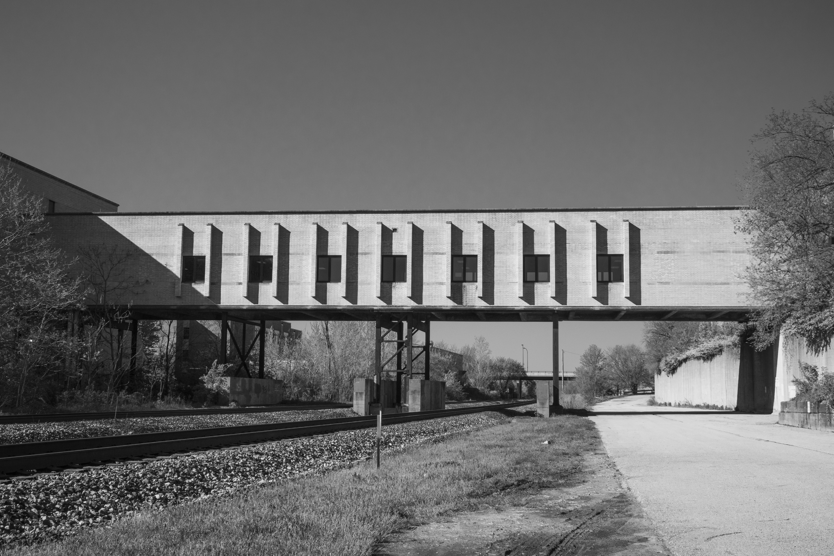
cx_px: 416
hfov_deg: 45.4
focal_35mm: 43
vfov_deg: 31.2
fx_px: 996
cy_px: 274
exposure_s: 1/800
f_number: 5.6
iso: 100
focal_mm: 15.45
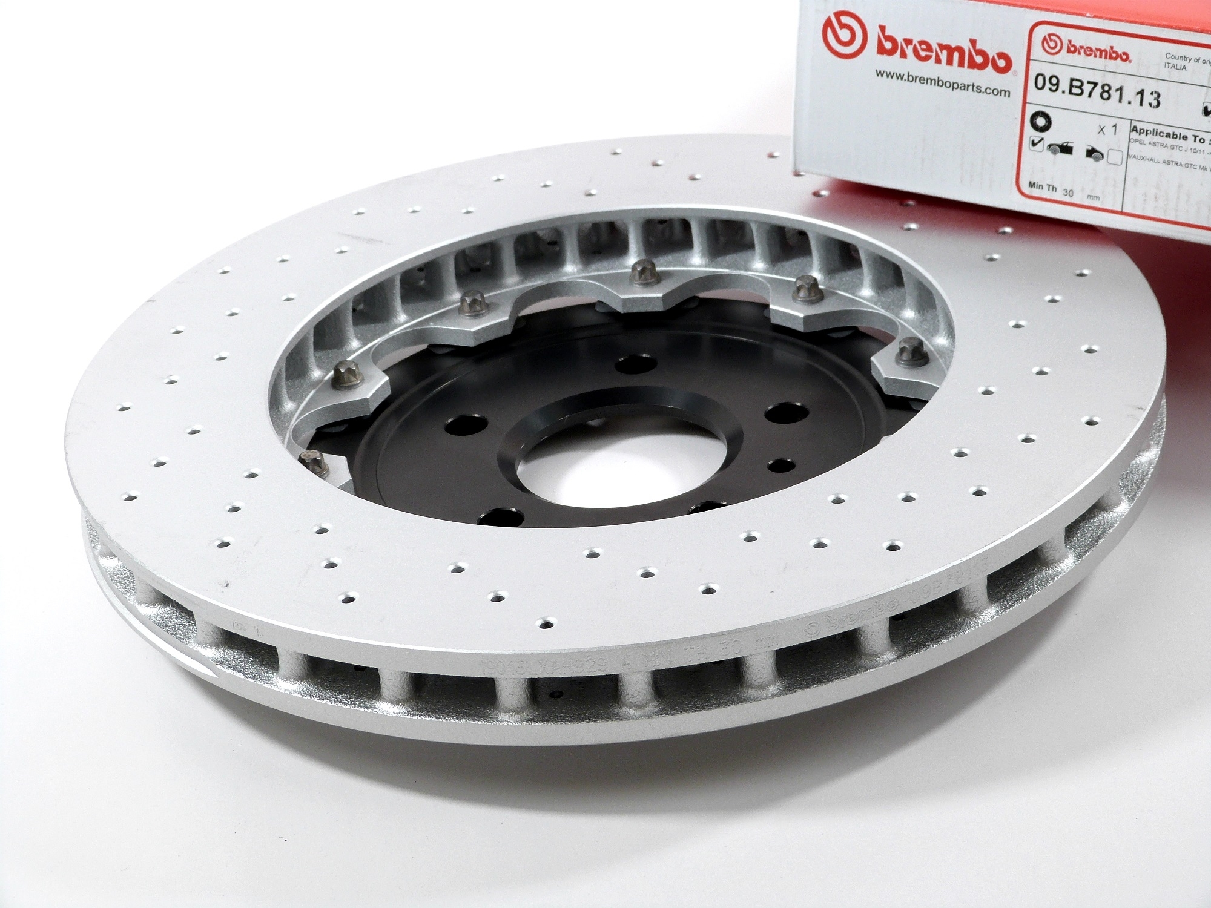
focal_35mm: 77
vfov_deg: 19.1
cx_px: 606
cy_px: 454
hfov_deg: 25.3
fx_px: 2694
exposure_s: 1/125
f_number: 4
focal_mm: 13.8
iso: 100
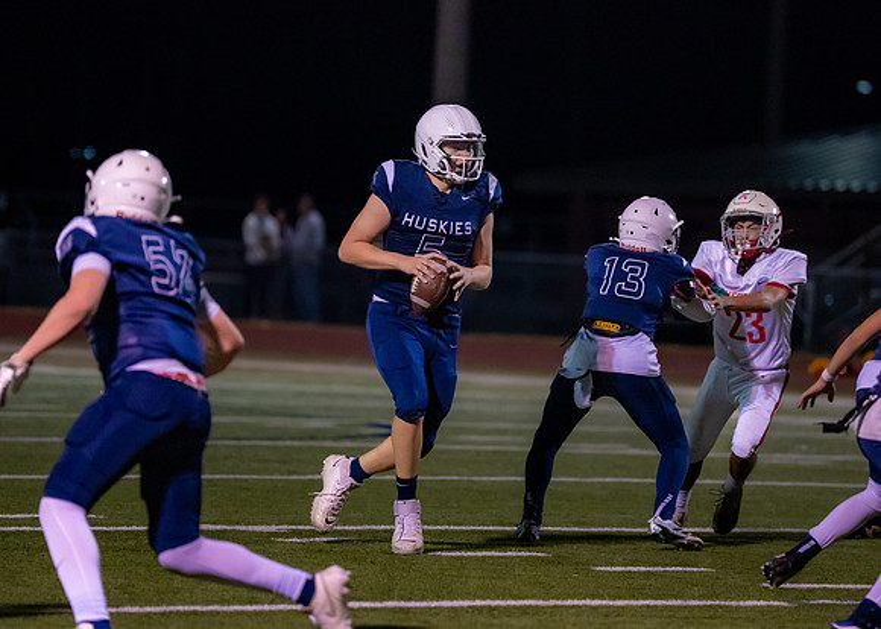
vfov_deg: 4.9
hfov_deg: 6.9
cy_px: 263
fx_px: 7359
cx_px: 457
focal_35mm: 294
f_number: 2.8
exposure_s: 1/1250
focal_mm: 200
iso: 6400
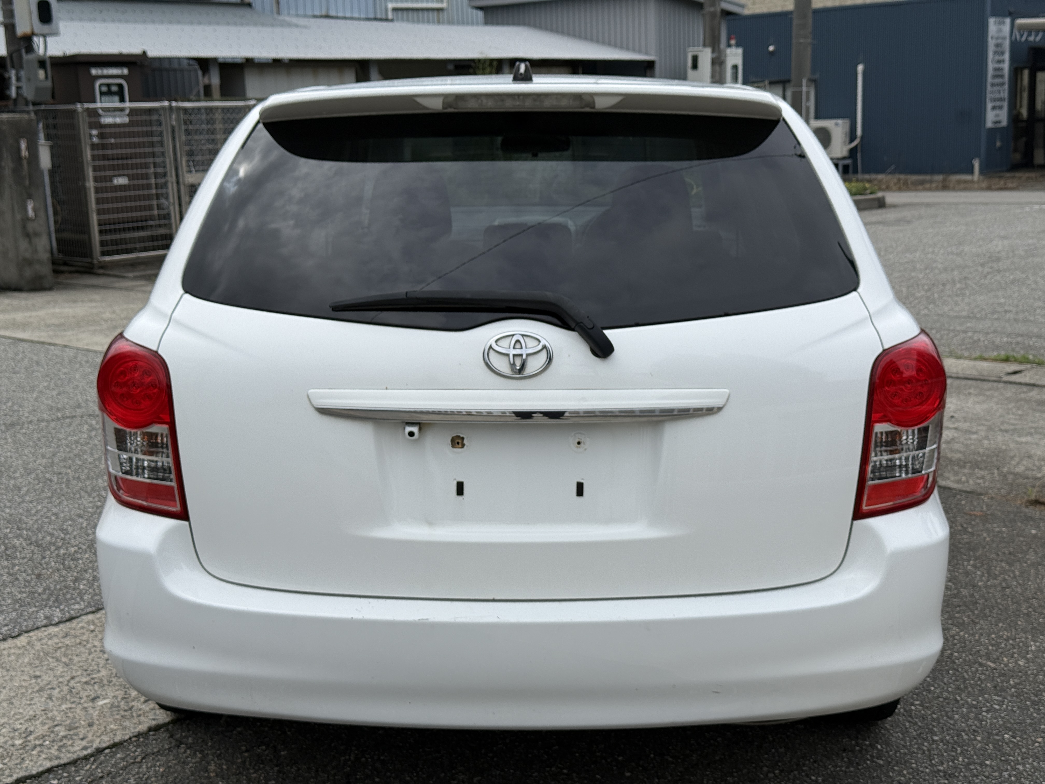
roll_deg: +2.3
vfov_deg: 30.3
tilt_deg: -10.6
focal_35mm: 48
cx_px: 522
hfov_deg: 39.7
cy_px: 392
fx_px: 1449
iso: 64
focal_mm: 6.76
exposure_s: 1/5587
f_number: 1.78
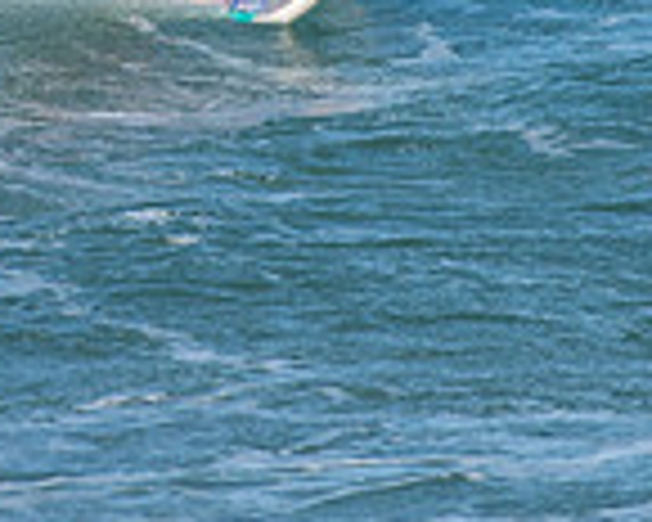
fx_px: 36239
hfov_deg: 1.0
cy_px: -151
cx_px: 229
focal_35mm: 1878
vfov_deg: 0.8
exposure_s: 1/2000
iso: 250
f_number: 5.6
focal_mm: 500
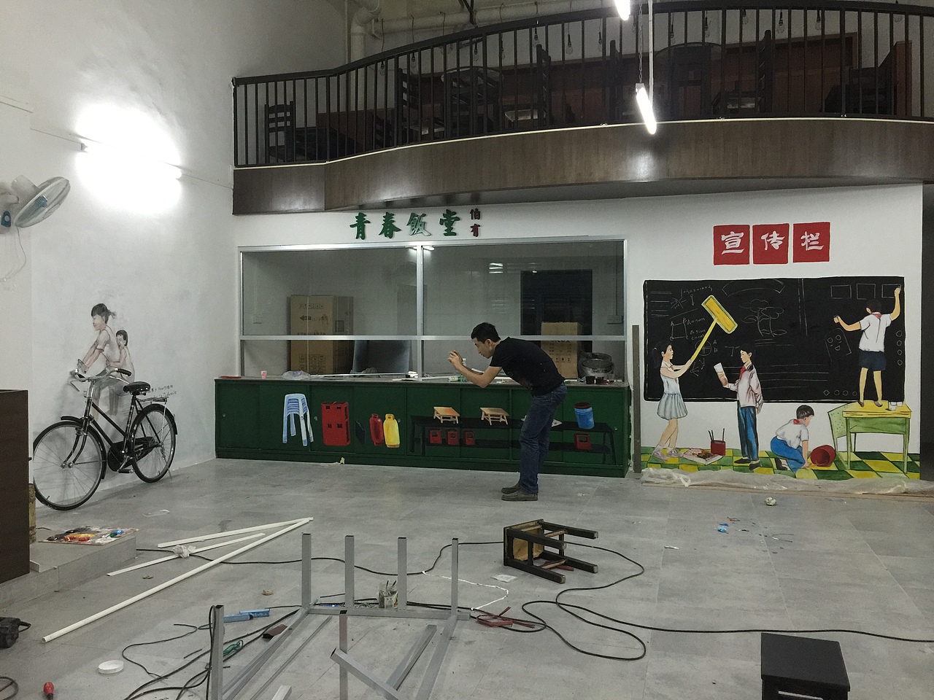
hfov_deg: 61.7
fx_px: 782
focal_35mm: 29
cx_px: 467
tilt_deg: -3.1
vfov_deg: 48.2
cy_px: 350
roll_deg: -2.1
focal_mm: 4.15
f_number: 2.2
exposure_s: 1/10
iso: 100
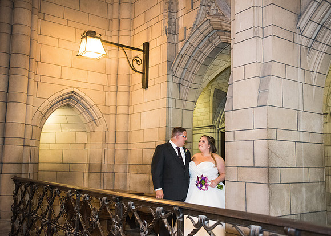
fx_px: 357
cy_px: 119
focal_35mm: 38
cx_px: 178
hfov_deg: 49.8
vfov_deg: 36.7
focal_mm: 36
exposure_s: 1/100
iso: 4000
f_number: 2.8
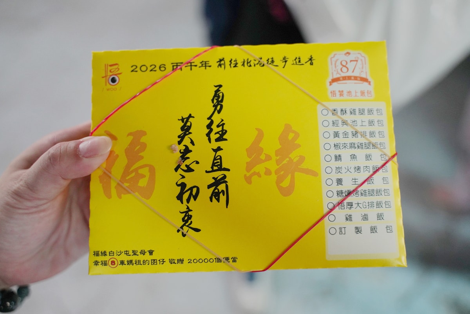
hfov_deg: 55.8
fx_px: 444
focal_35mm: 34
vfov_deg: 38.9
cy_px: 157
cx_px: 235
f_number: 2.8
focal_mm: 34
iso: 2000
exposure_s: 1/60
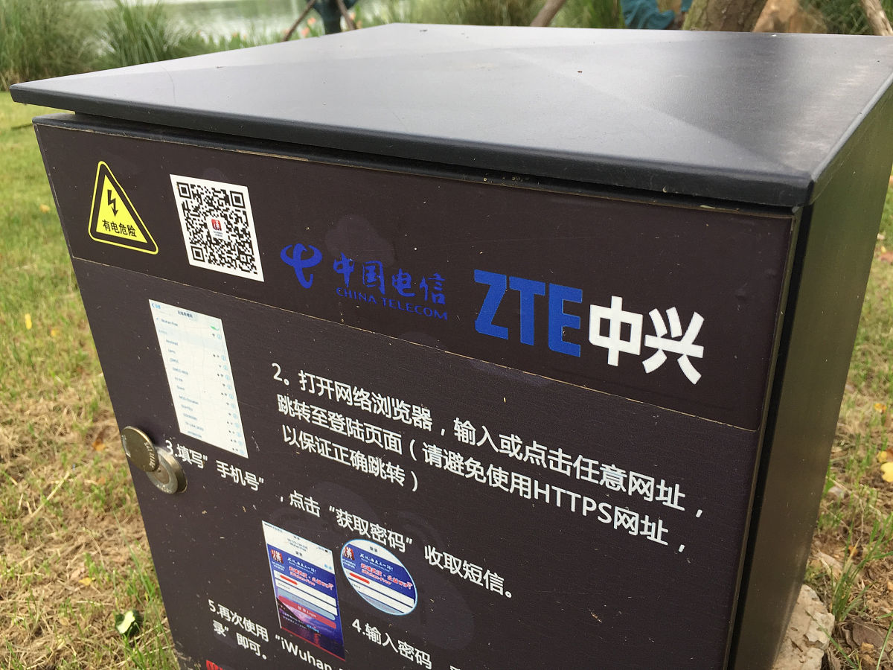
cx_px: 446
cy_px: 335
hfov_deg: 61.7
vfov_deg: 48.2
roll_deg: +3.0
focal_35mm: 29
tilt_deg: -24.4
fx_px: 748
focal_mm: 4.15
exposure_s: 1/430
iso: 32
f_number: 2.2
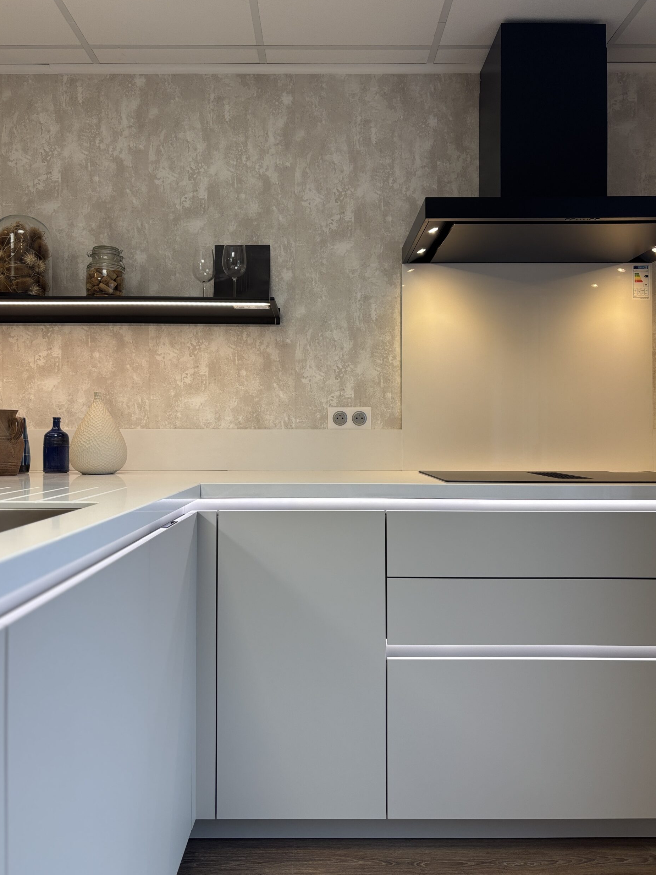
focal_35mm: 27
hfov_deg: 51.4
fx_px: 682
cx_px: 320
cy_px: 427
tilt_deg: -0.3
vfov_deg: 65.3
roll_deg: -0.2
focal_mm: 5.96
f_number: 1.6
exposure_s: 1/110
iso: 64
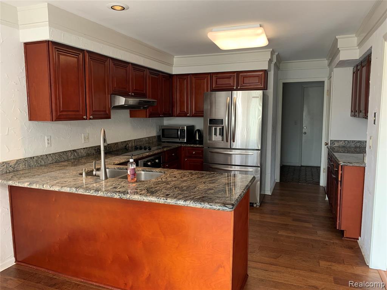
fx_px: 291
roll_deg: -0.4
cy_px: 145
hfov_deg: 67.3
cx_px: 194
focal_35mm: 26
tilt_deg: -6.9
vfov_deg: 53.1
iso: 200
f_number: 1.8
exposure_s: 1/60
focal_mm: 4.25
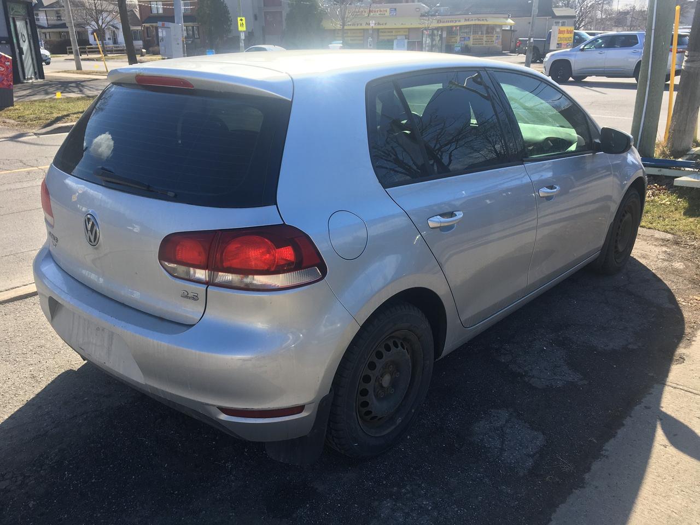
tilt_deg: -18.0
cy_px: 262
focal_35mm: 29
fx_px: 586
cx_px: 350
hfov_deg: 61.7
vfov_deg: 48.2
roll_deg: +1.1
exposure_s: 1/625
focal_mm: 4.15
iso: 25
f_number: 2.2
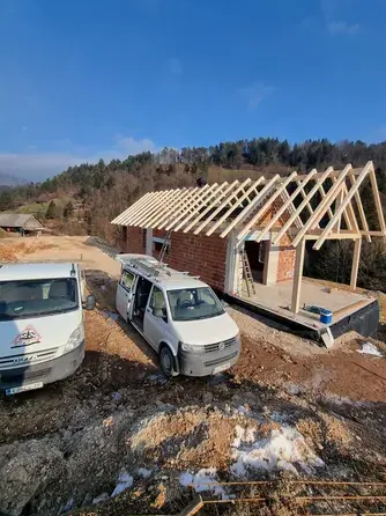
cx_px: 199
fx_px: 208
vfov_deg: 102.0
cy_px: 242
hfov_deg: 85.6
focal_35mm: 14
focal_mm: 2.2
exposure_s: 1/1340
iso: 50
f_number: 2.2
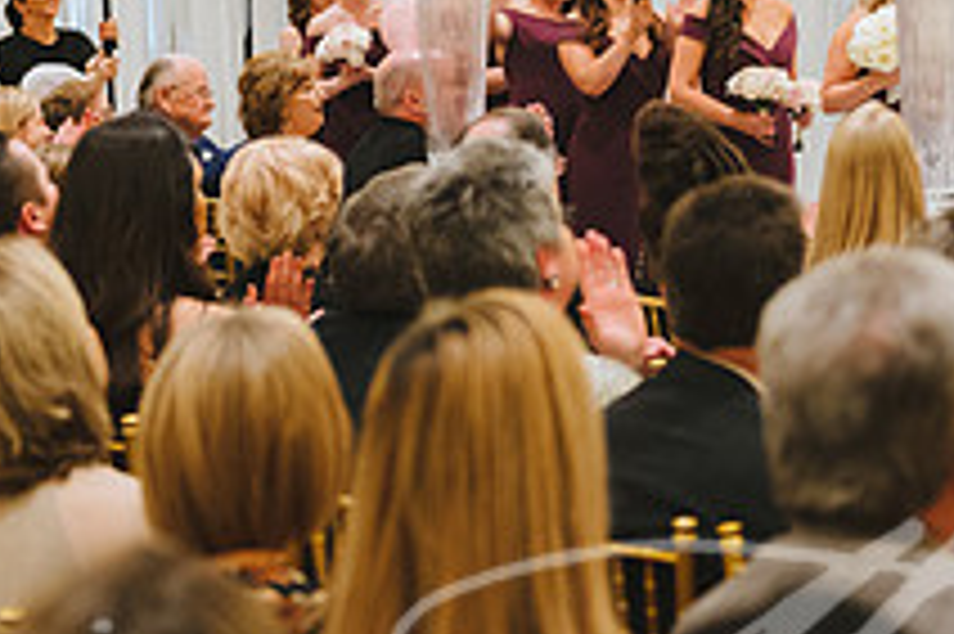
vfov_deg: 10.0
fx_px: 3628
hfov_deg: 14.8
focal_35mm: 137
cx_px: 837
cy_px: 209
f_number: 2.8
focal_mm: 50
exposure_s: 1/160
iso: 1250
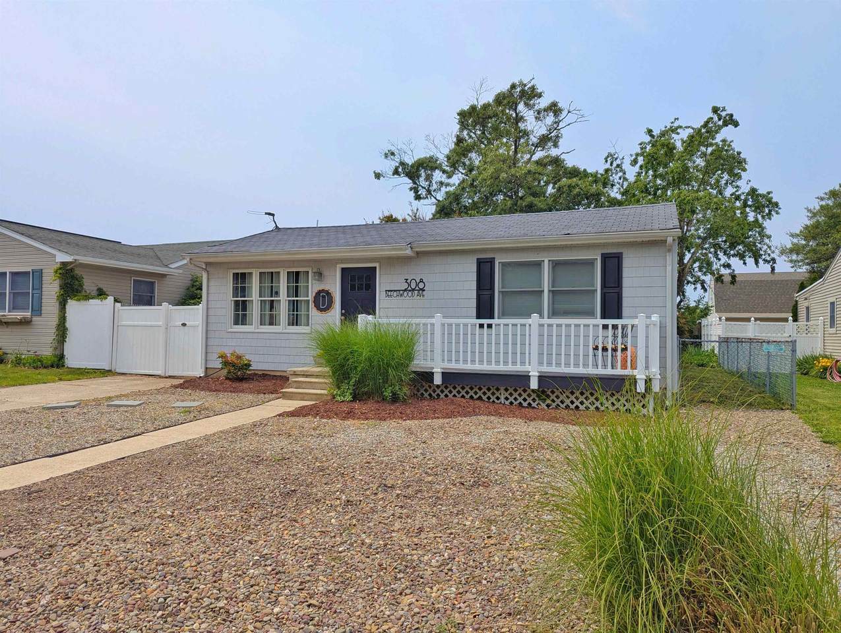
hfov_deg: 71.5
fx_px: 584
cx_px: 420
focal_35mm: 24
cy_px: 316
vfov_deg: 56.9
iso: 47
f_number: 1.85
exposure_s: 1/2632
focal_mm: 6.81
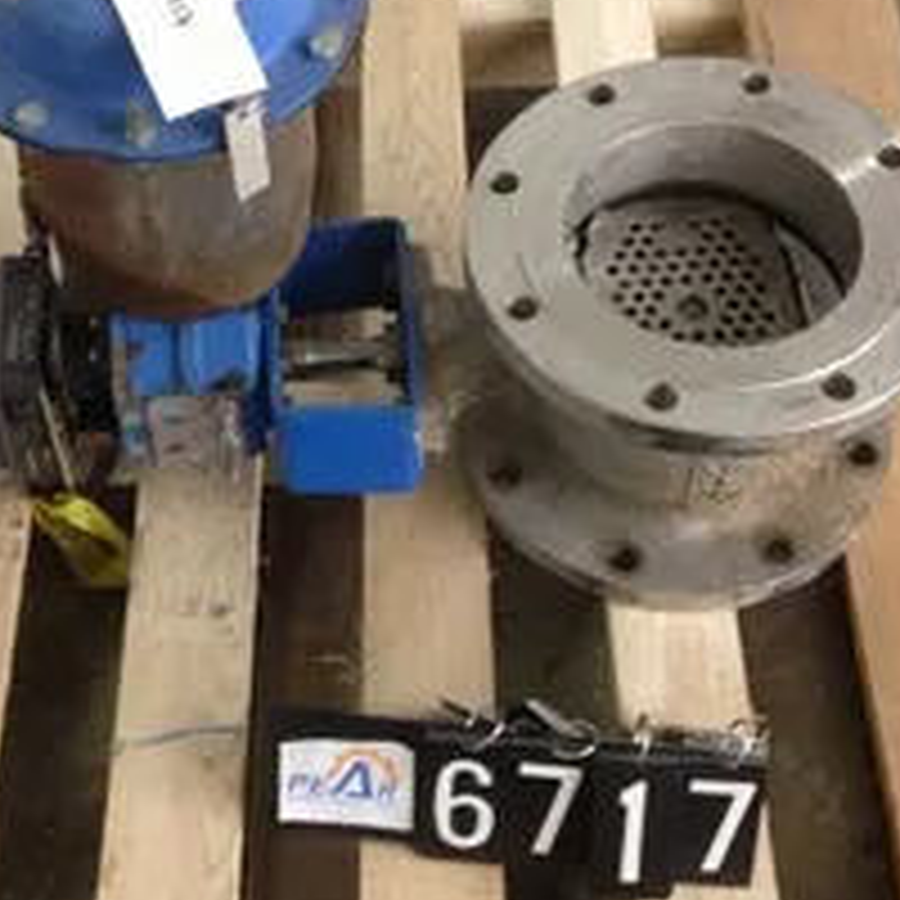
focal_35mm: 62
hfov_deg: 27.6
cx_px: 342
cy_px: 387
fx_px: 1824
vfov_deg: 27.7
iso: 250
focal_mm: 4.28
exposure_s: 1/20
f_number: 2.4
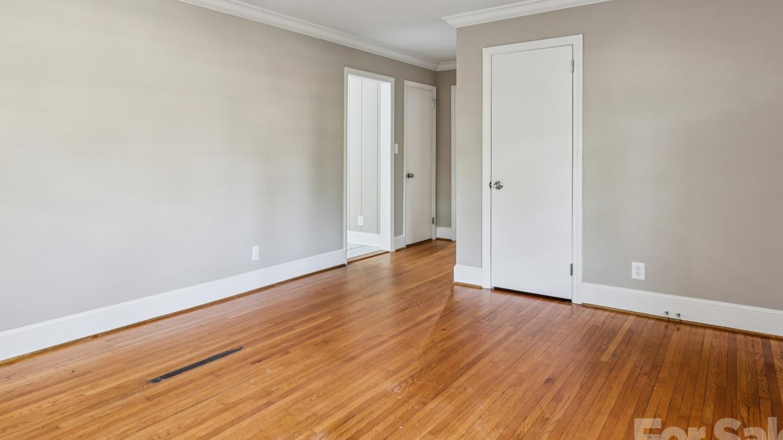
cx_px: 248
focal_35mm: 24
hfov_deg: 72.9
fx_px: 504
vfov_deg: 46.5
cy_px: 152
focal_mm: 16.2
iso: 100
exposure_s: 1.3
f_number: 11
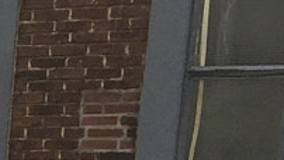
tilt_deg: -15.9
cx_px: -328
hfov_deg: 8.1
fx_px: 1884
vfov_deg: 4.2
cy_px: 828
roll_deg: -2.5
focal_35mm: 250
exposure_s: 1/434
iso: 32
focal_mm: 4.15
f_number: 2.2
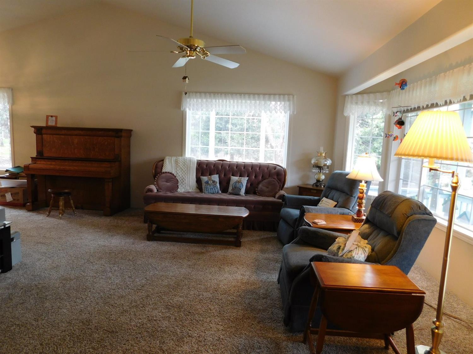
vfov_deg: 58.9
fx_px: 314
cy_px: 177
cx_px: 236
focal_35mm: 23
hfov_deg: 73.9
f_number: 3
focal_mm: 4
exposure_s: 1/30
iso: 160
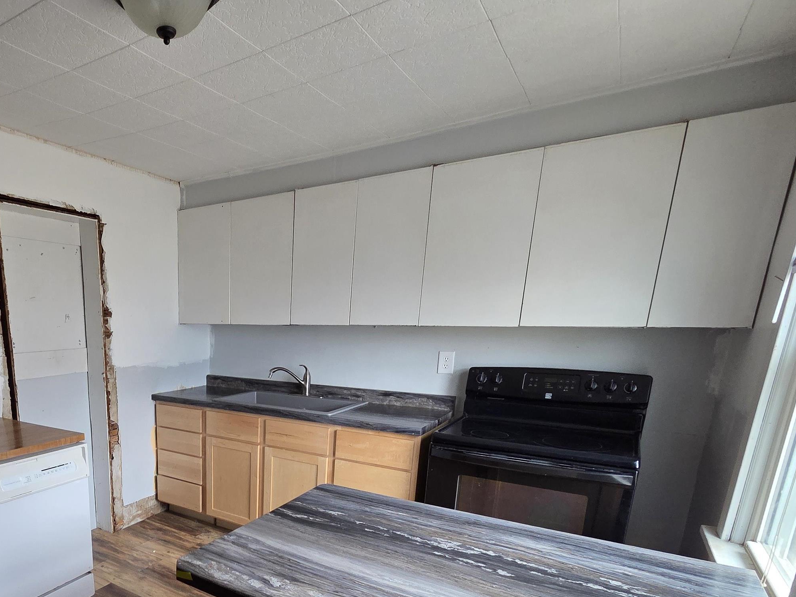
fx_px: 460
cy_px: 452
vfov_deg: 62.0
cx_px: 221
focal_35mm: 20
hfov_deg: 77.0
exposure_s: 1/60
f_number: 2.2
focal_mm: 2.2
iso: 320
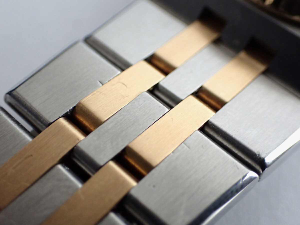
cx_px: 150
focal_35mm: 54
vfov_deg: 27.0
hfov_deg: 35.5
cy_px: 112
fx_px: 468
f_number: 3.3
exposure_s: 1/160
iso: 800
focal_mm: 9.65
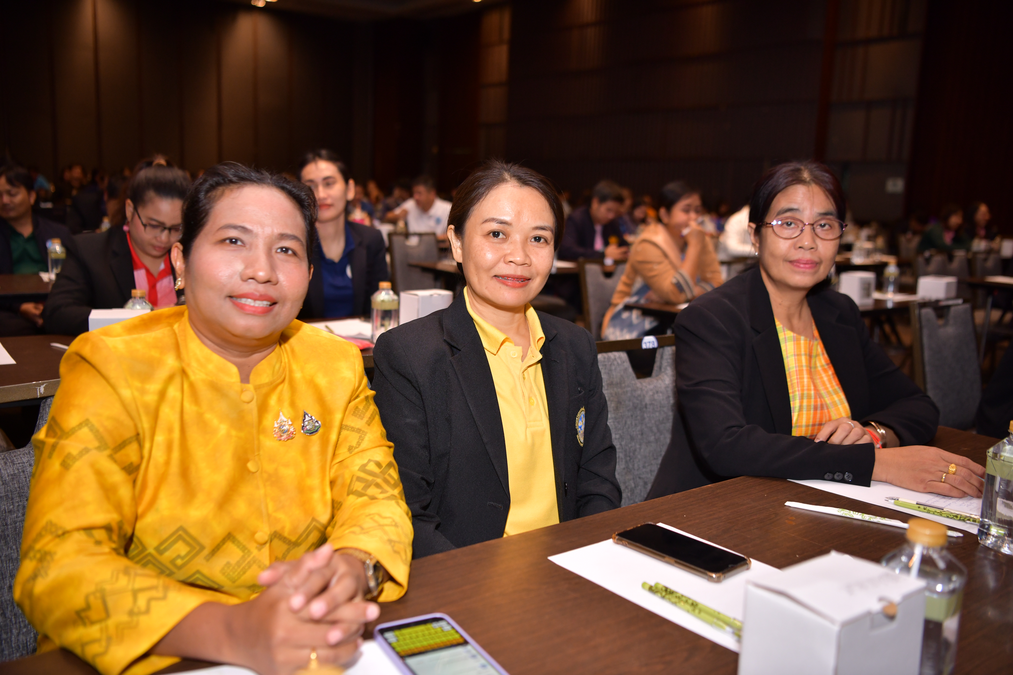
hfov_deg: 58.7
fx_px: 900
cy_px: 338
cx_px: 506
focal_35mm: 32
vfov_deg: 41.1
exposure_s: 1/200
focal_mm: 32
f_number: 2.8
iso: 800
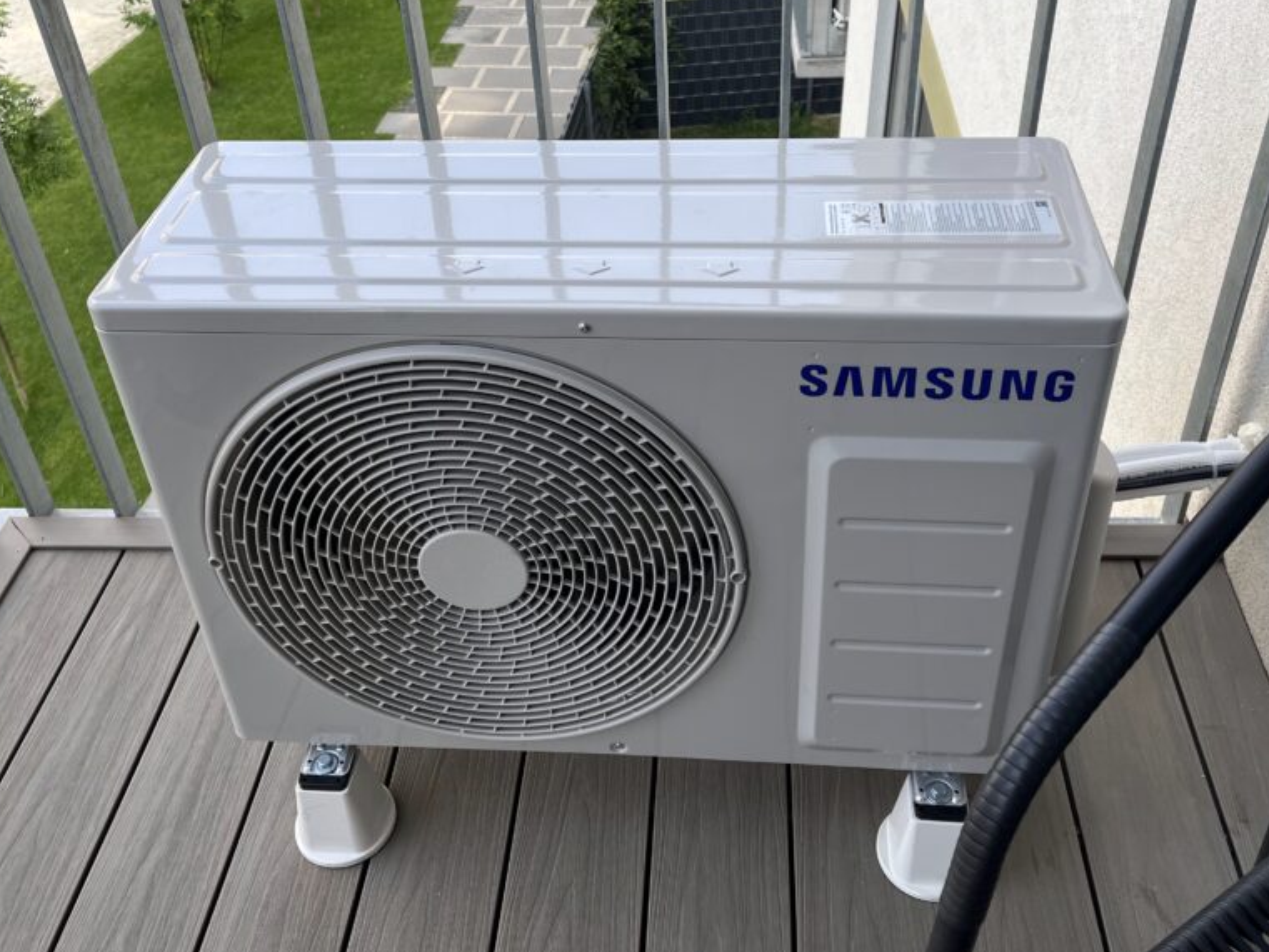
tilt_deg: -36.4
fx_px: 1283
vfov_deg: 40.3
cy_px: 337
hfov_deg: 52.6
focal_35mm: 35
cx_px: 614
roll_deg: +1.7
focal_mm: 5.1
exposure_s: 1/661
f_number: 1.6
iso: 50
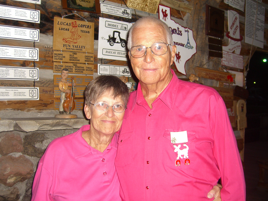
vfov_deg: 37.7
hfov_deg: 49.0
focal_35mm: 38
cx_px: 134
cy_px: 100
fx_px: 294
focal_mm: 7.9
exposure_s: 1/60
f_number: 2.8
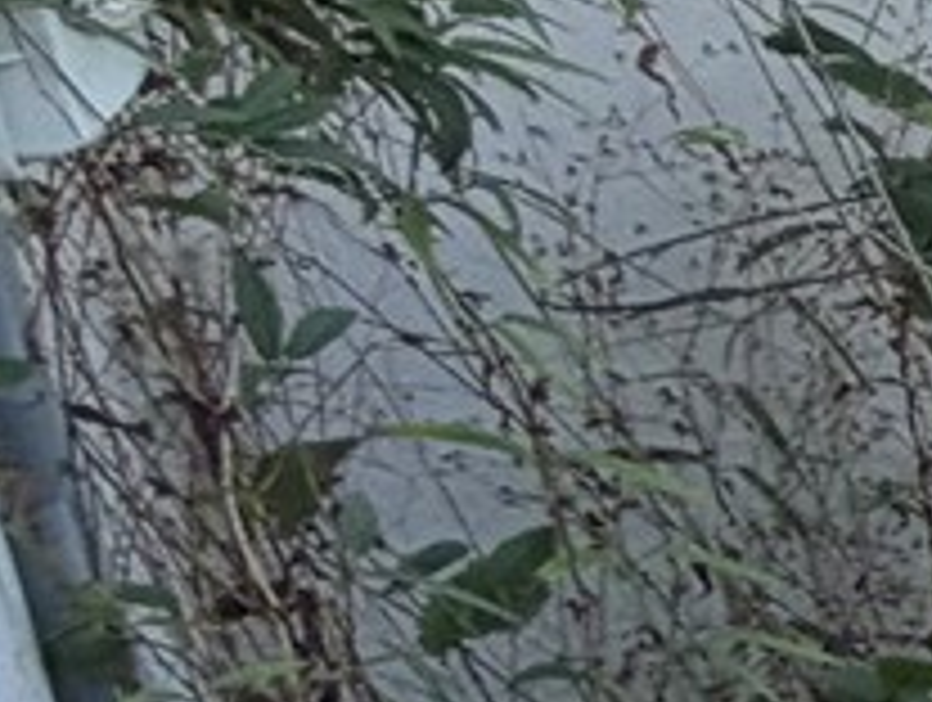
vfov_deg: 13.4
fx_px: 2913
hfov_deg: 9.2
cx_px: 3377
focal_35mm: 108
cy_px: 846
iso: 64
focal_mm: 2.22
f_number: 2.2
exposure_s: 1/451
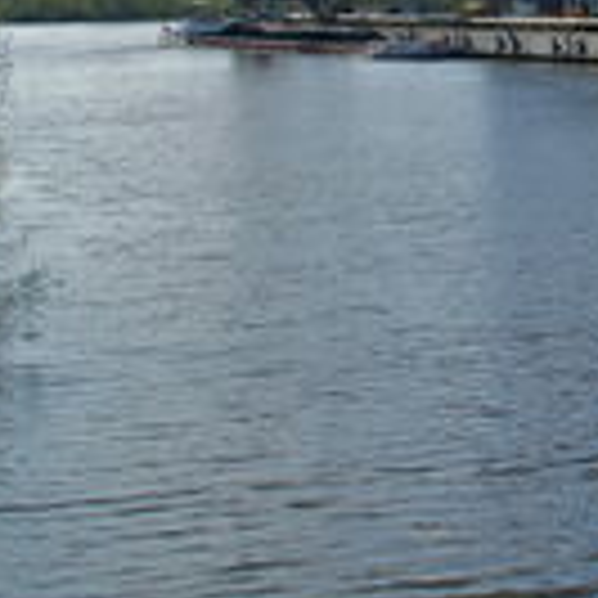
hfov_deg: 18.1
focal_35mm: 83
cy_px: -52
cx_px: 946
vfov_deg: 20.0
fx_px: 1622
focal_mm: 18
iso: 100
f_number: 10
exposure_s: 1/250
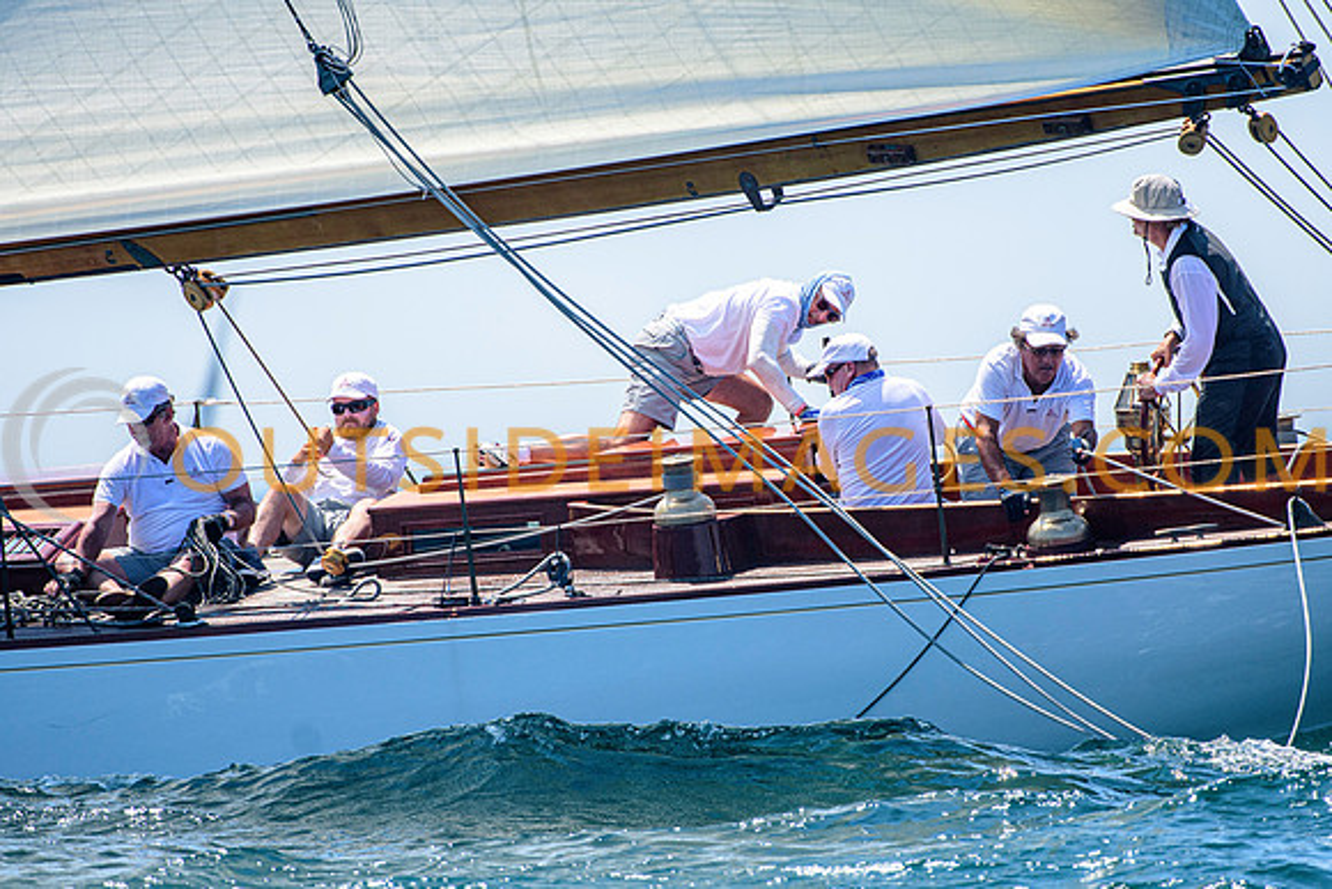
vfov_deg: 2.3
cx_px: 666
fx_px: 22204
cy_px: 444
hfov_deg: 3.4
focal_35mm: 600
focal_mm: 400
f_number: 5
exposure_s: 1/2500
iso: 400
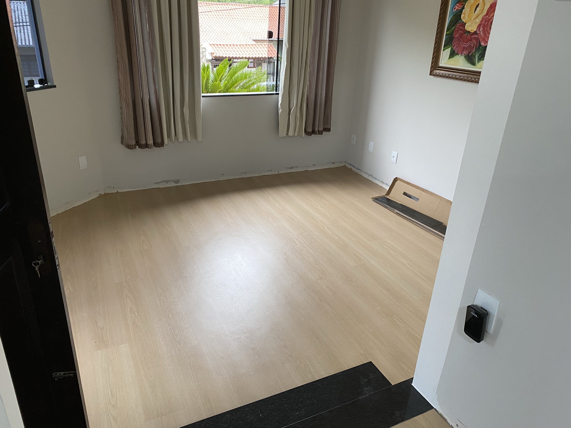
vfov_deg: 53.1
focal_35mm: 26
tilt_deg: -23.9
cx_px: 286
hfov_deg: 67.3
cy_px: 214
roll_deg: -3.3
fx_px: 429
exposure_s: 1/60
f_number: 1.8
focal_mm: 4.25
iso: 125
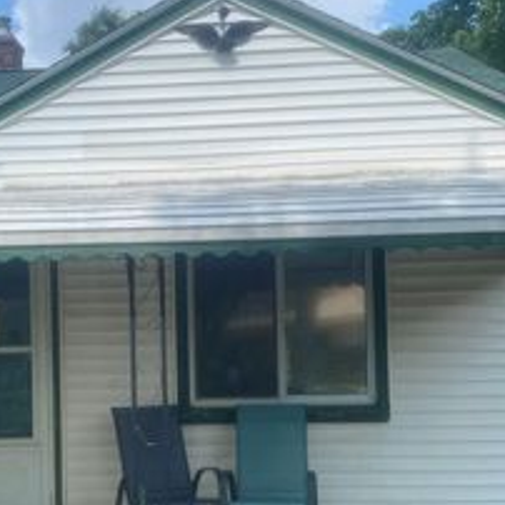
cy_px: 339
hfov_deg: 29.9
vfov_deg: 29.8
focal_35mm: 57
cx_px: 172
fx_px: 941
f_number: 1.8
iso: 32
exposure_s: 1/2028
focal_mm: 4.25
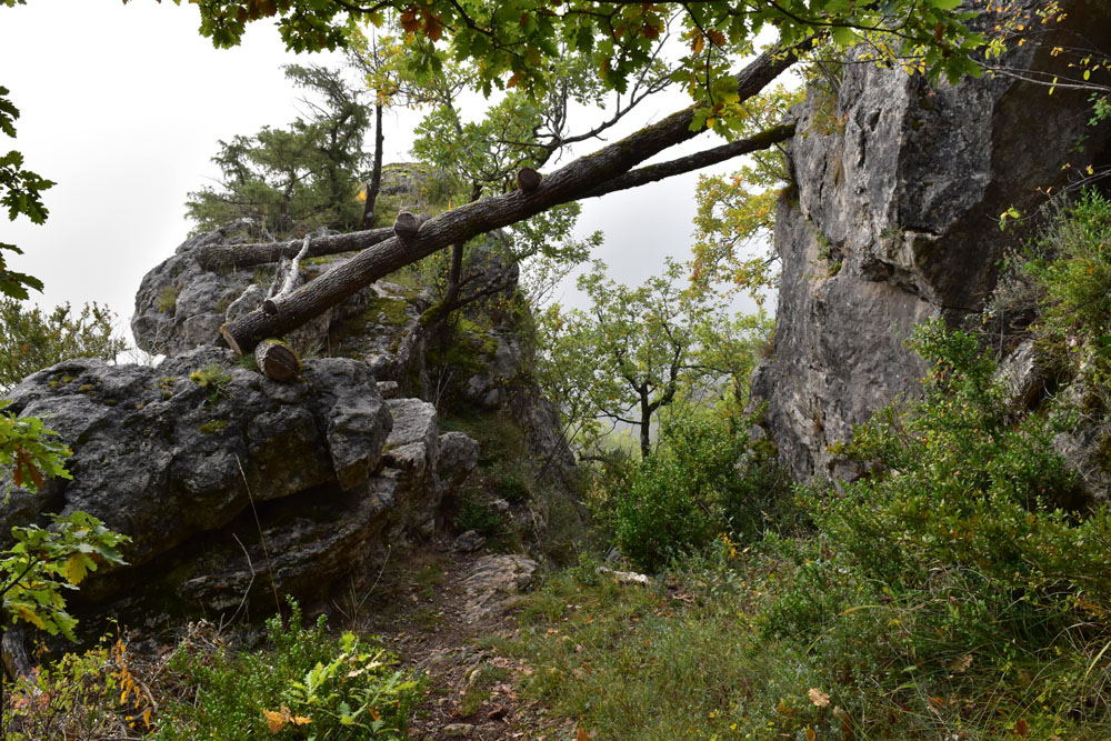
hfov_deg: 61.9
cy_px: 370
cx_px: 556
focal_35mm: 30
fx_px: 926
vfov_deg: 43.6
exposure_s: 1/60
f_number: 13
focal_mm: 20
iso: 400
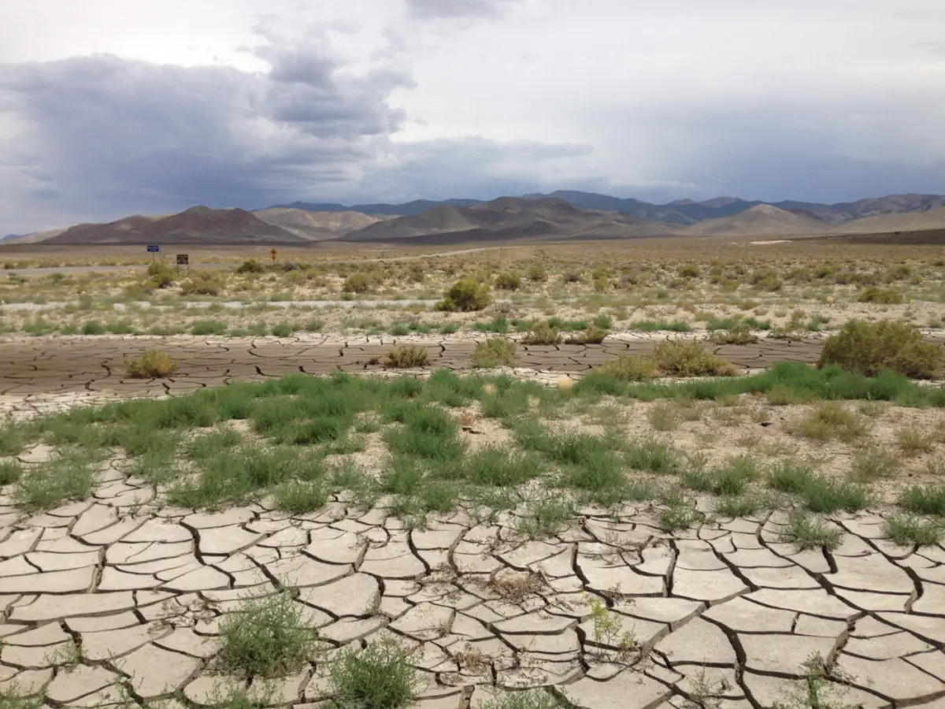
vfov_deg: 42.9
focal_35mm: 33
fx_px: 901
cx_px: 472
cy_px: 354
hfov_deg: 55.4
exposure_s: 1/3195
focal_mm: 4.13
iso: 50
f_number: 2.4
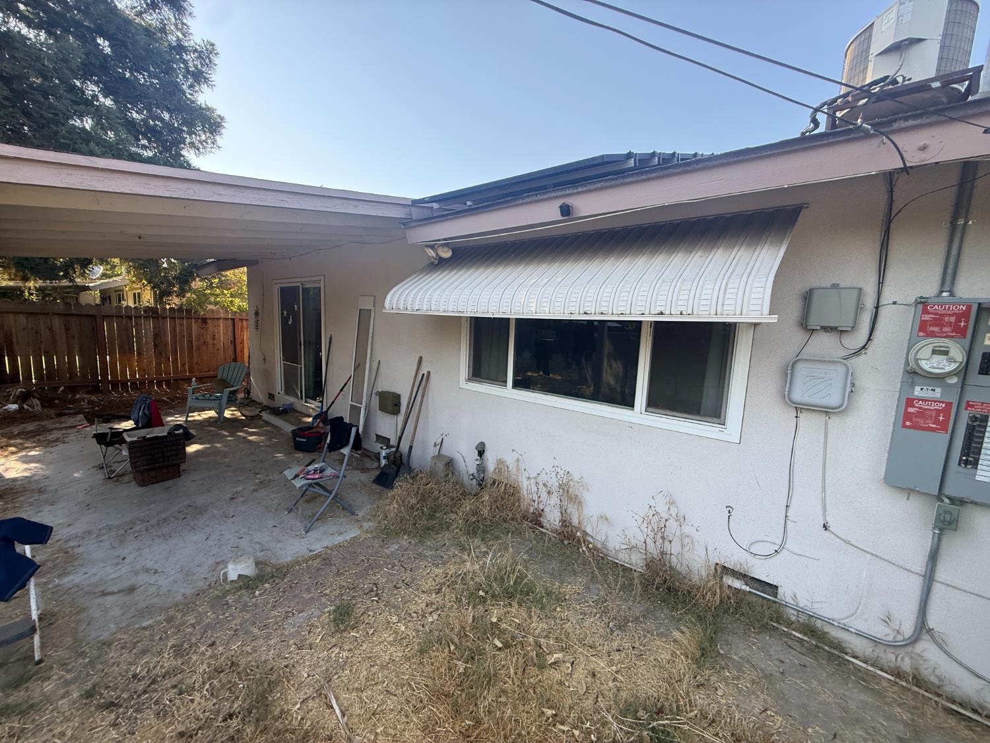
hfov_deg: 102.1
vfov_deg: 85.7
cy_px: 372
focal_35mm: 14
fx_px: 400
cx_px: 495
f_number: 2.2
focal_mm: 2.22
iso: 50
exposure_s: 1/216
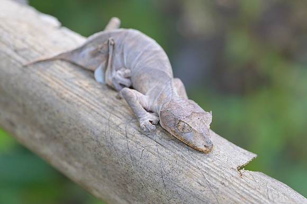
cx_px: 156
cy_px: 97
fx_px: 1273
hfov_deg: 13.8
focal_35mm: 149
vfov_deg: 9.2
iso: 800
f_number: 7.1
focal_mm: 105
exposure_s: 1/160
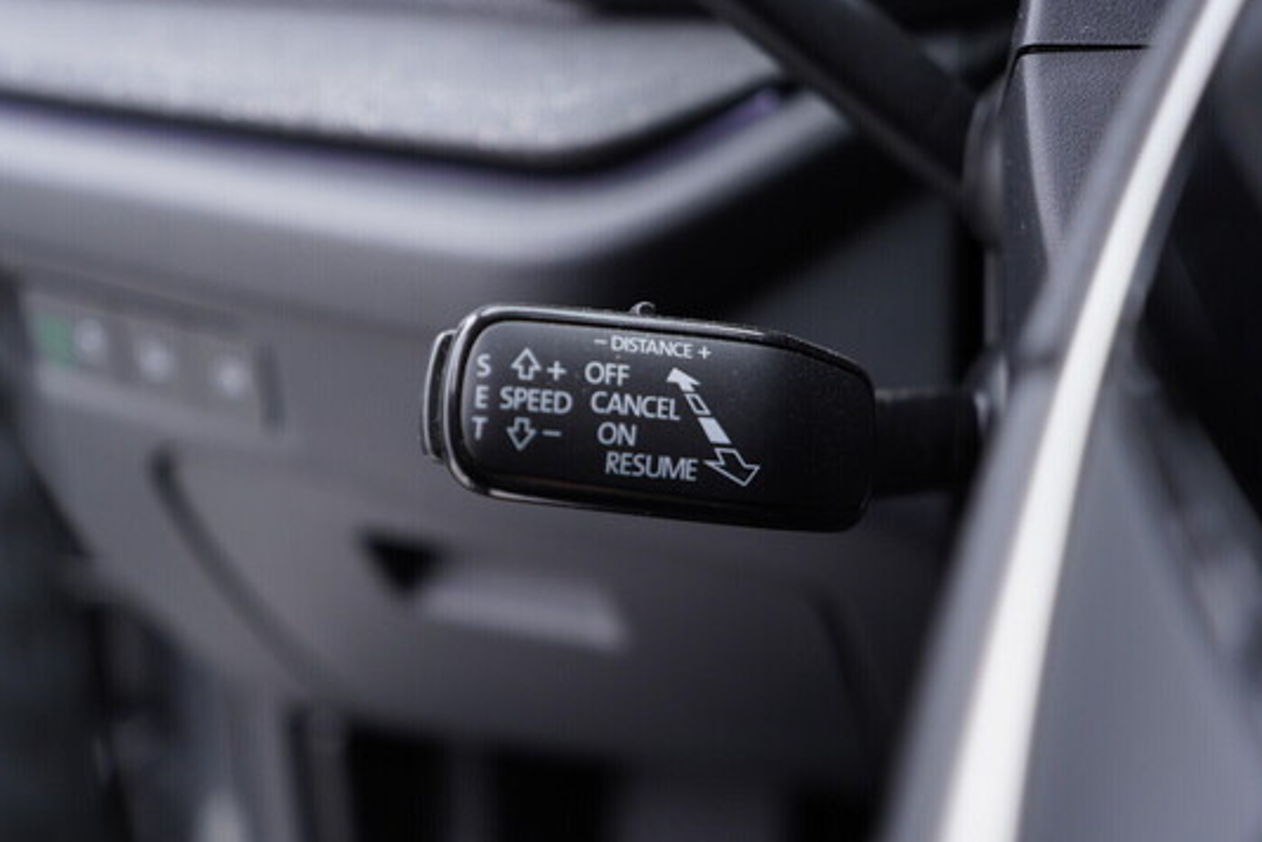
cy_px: 416
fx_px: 1297
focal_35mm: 37
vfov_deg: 36.0
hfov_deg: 51.9
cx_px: 620
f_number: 2.8
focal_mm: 24
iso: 320
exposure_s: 1/40
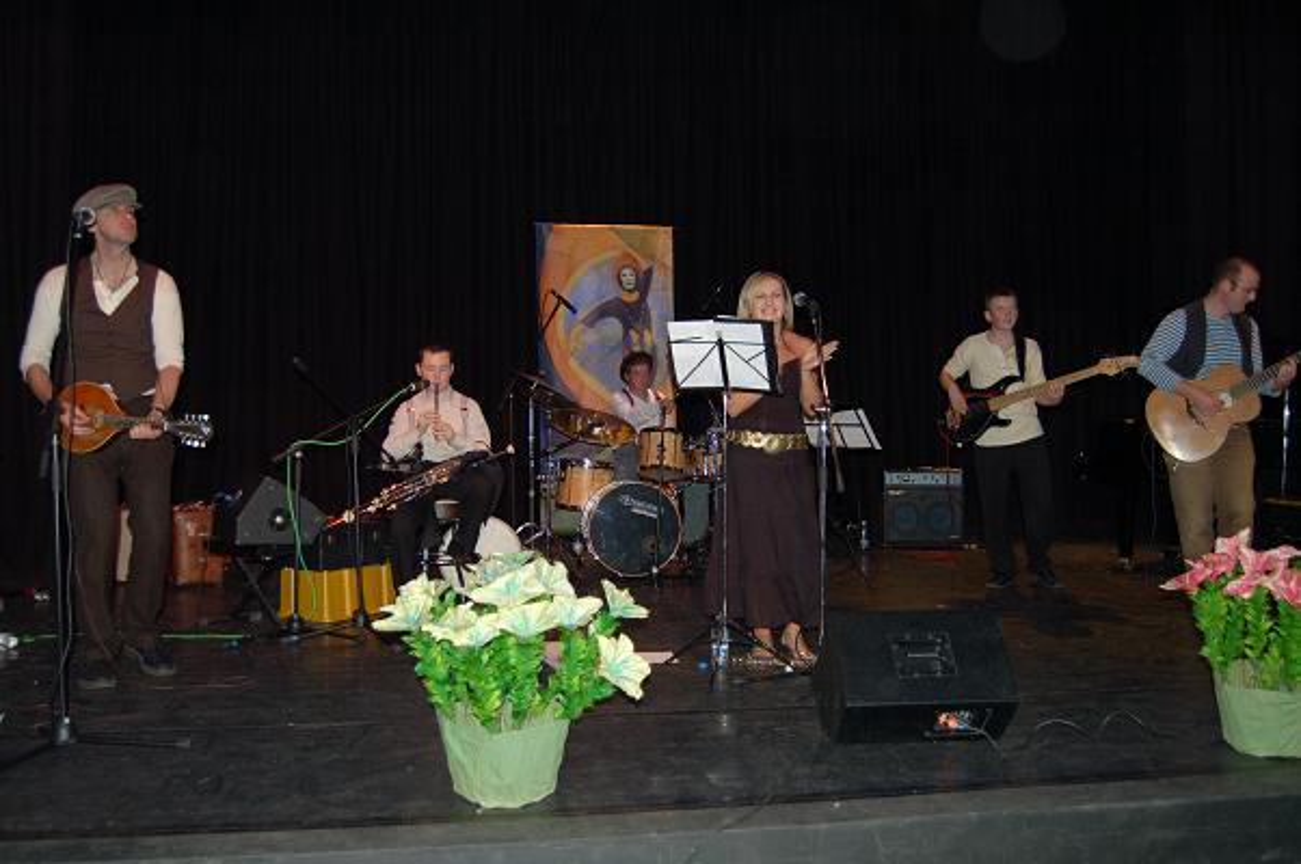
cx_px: 650
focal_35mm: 30
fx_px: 1083
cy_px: 432
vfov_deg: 43.5
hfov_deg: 62.0
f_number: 3.8
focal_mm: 20
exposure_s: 1/60
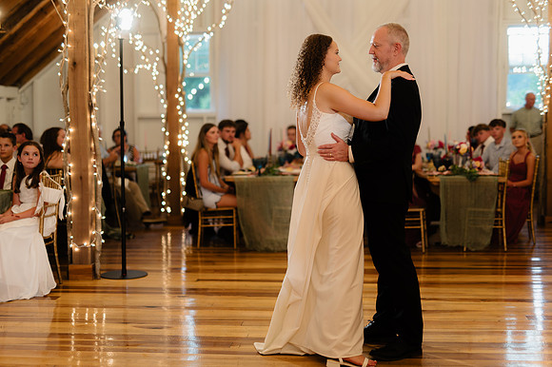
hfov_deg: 38.4
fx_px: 792
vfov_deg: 26.1
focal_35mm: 52
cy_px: 184
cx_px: 271
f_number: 1.8
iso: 800
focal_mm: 50
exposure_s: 1/200
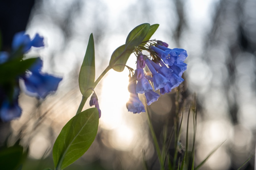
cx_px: 128
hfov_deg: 19.5
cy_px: 85
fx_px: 747
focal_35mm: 105
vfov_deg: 13.0
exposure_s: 1/80
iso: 400
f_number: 8
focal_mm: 105
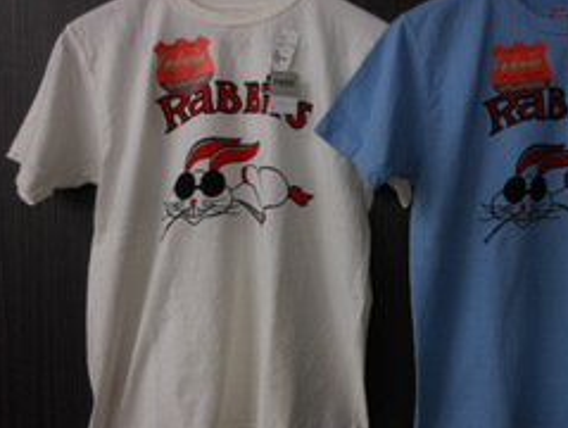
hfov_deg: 44.9
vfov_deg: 35.1
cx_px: 387
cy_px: 251
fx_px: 674
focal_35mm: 41
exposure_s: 1/30
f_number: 3.7
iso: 125
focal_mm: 5
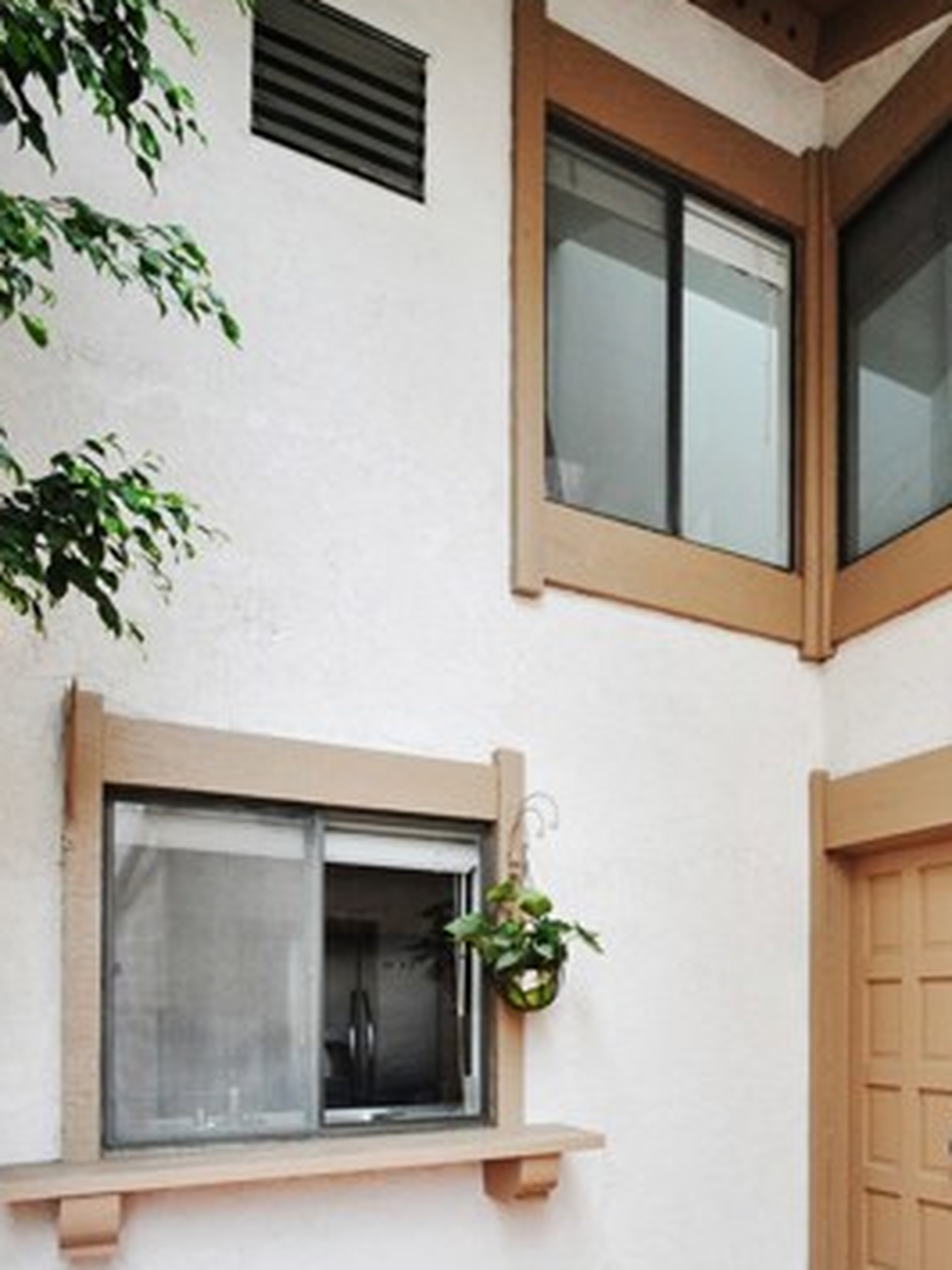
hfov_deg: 51.3
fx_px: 954
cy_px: 991
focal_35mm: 26
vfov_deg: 62.4
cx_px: 689
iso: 800
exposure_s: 1/60
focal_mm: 10
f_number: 11
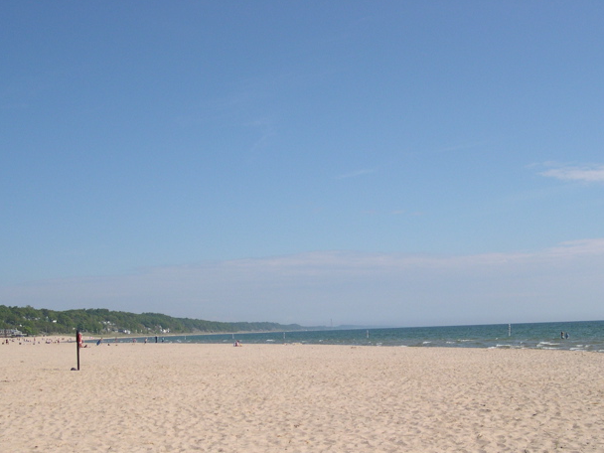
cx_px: 296
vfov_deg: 29.0
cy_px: 292
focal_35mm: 50
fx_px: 872
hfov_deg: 38.2
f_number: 7.6
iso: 100
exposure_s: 1/338
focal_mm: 8
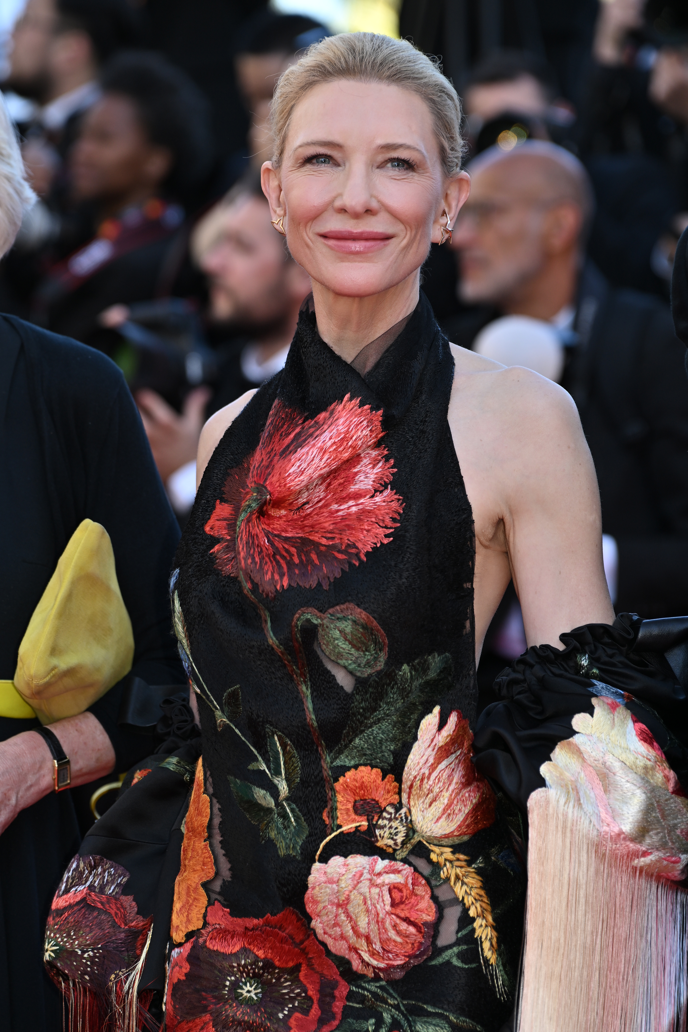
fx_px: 3755
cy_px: 516
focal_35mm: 131
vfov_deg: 15.6
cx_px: 344
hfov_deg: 10.5
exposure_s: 1/250
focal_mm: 131
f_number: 3.5
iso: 125
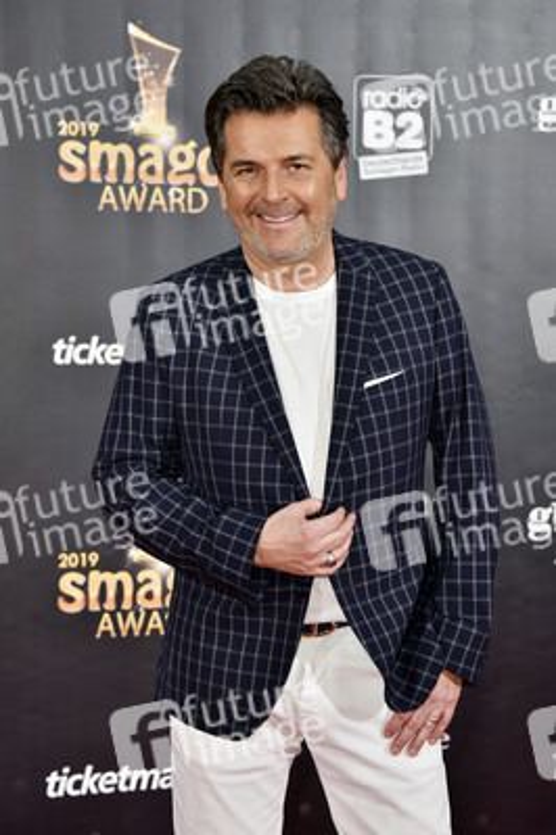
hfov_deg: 15.2
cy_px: 418
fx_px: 2088
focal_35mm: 90
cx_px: 278
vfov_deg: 22.6
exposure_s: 1/160
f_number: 5.6
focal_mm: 90
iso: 1000
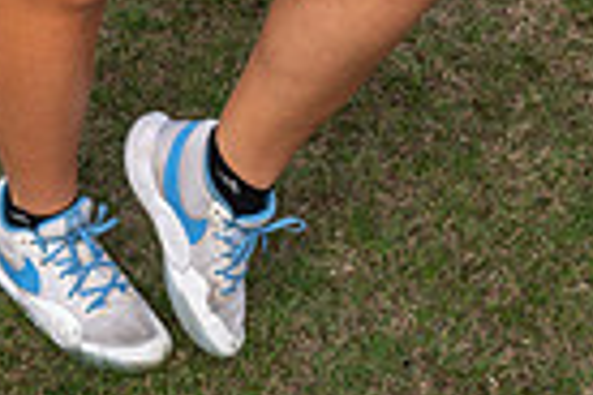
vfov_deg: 8.6
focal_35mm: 147
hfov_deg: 13.9
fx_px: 2421
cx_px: 163
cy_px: -502
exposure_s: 1/200
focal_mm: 45
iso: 250
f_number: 8
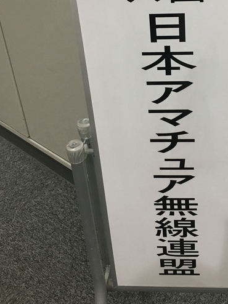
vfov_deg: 39.2
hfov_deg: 30.3
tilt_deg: -26.7
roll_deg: +1.8
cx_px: 171
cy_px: 69
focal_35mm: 47
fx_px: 413
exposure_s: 1/30
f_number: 2.2
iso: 100
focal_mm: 4.15
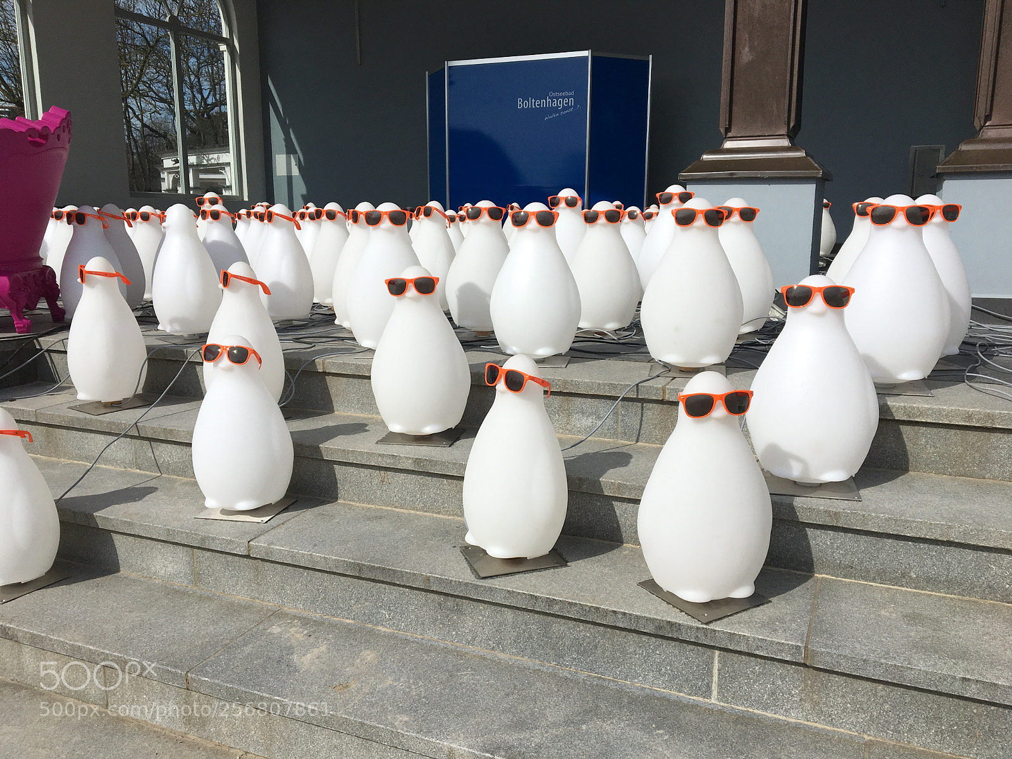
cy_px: 380
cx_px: 506
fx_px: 848
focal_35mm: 29
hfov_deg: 61.7
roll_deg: +0.9
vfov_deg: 48.2
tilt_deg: -9.5
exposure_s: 1/5128
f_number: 2.2
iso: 25
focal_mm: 4.15
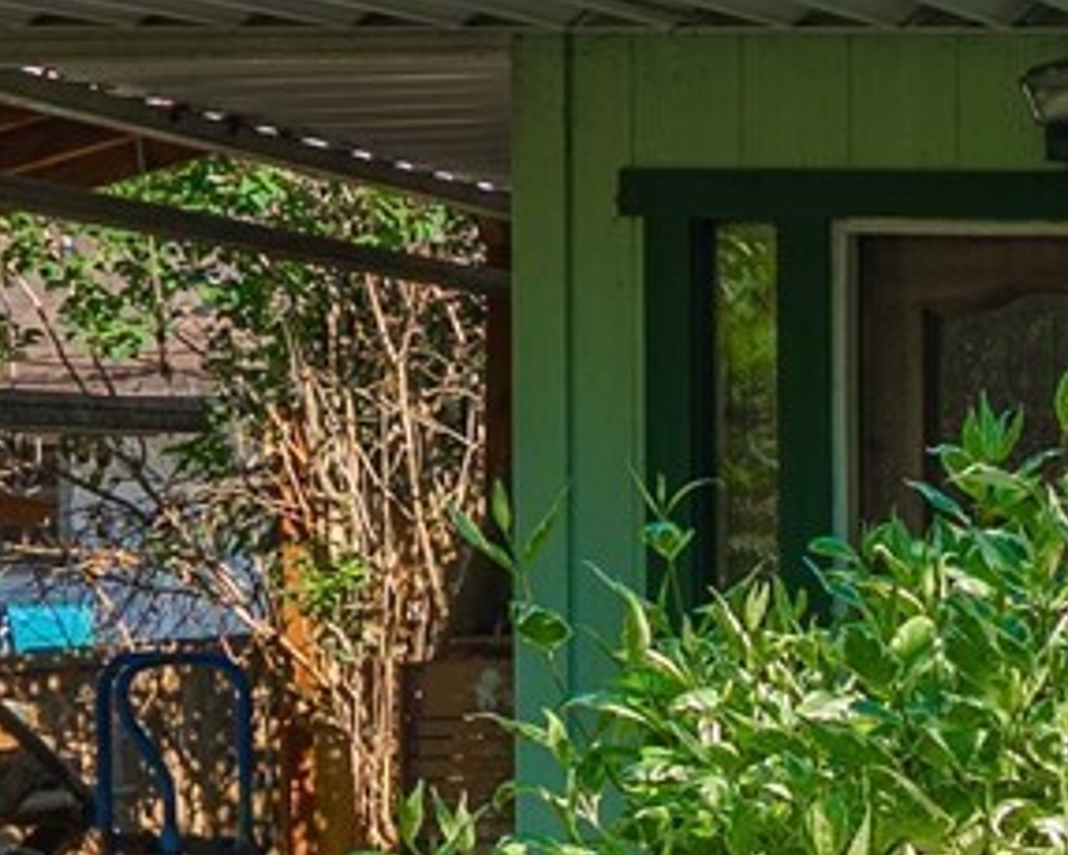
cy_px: 538
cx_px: 1865
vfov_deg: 17.3
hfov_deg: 17.7
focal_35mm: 89
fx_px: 2814
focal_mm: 16
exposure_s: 1/30
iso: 80
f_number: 7.1
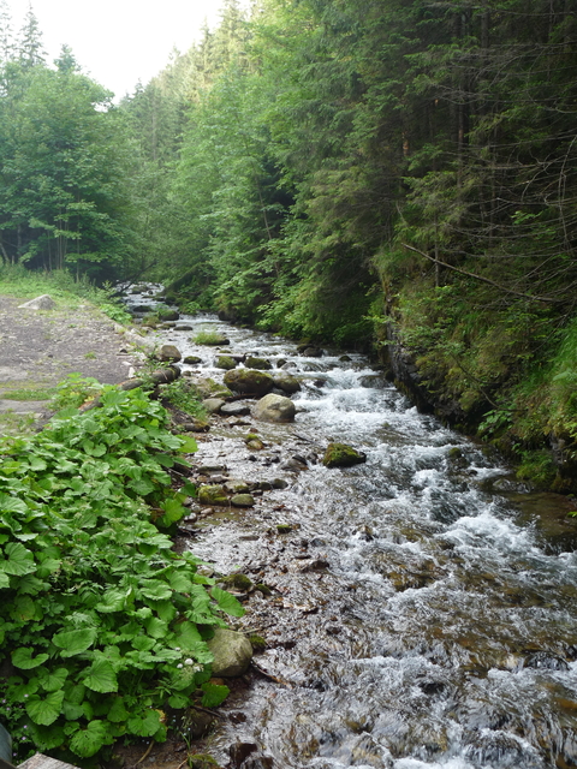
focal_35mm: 40
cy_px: 384
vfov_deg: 46.8
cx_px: 288
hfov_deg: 36.0
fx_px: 889
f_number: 3
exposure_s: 1/80
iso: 100
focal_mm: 7.2
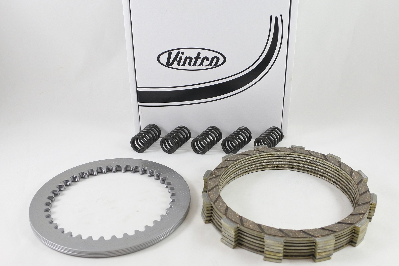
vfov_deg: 43.6
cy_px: 121
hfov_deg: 61.9
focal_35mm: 30
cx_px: 211
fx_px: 332
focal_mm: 10
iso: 400
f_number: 3.5
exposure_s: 1/125
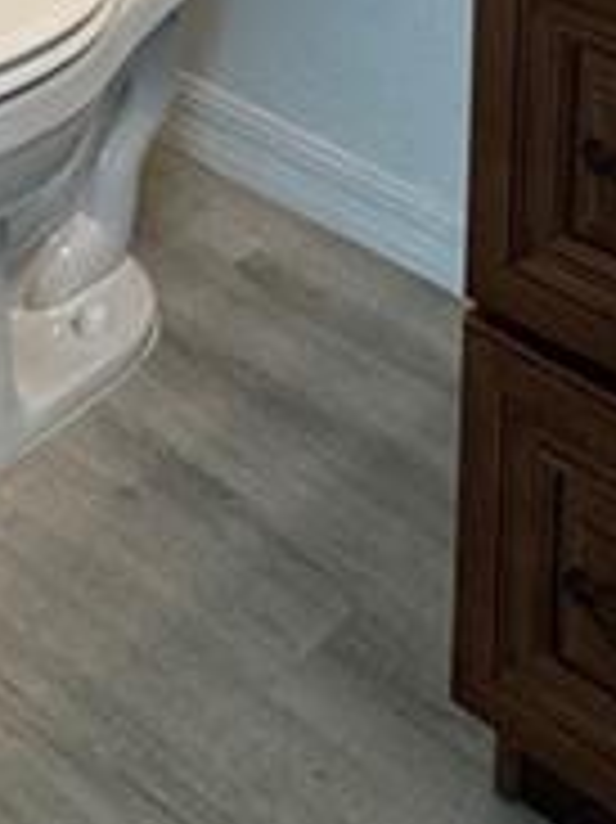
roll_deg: -0.1
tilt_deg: -3.8
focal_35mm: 92
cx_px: 99
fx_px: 2185
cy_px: -869
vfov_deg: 16.1
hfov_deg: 15.9
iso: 200
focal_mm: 2.22
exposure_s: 1/120
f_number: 2.2
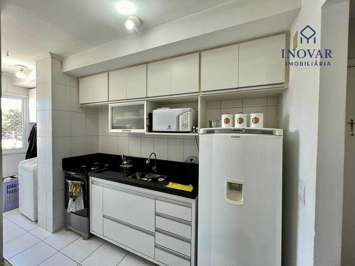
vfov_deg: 89.9
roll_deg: -0.2
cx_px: 178
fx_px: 133
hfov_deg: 106.2
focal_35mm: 13
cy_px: 133
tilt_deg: -0.4
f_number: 1.8
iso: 160
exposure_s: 1/60
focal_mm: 1.57
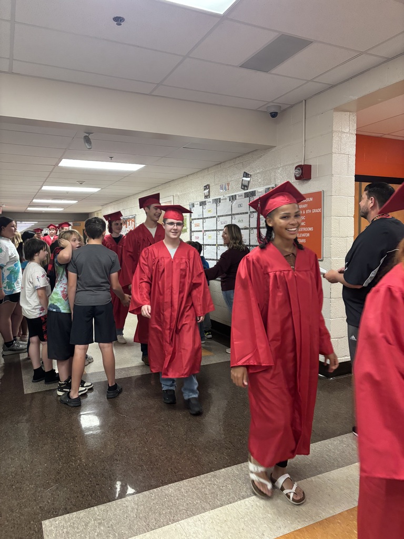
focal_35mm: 26
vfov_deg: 67.3
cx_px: 202
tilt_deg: -4.8
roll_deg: -1.1
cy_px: 270
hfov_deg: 53.1
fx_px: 405
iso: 320
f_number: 1.6
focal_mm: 5.96
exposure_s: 1/60
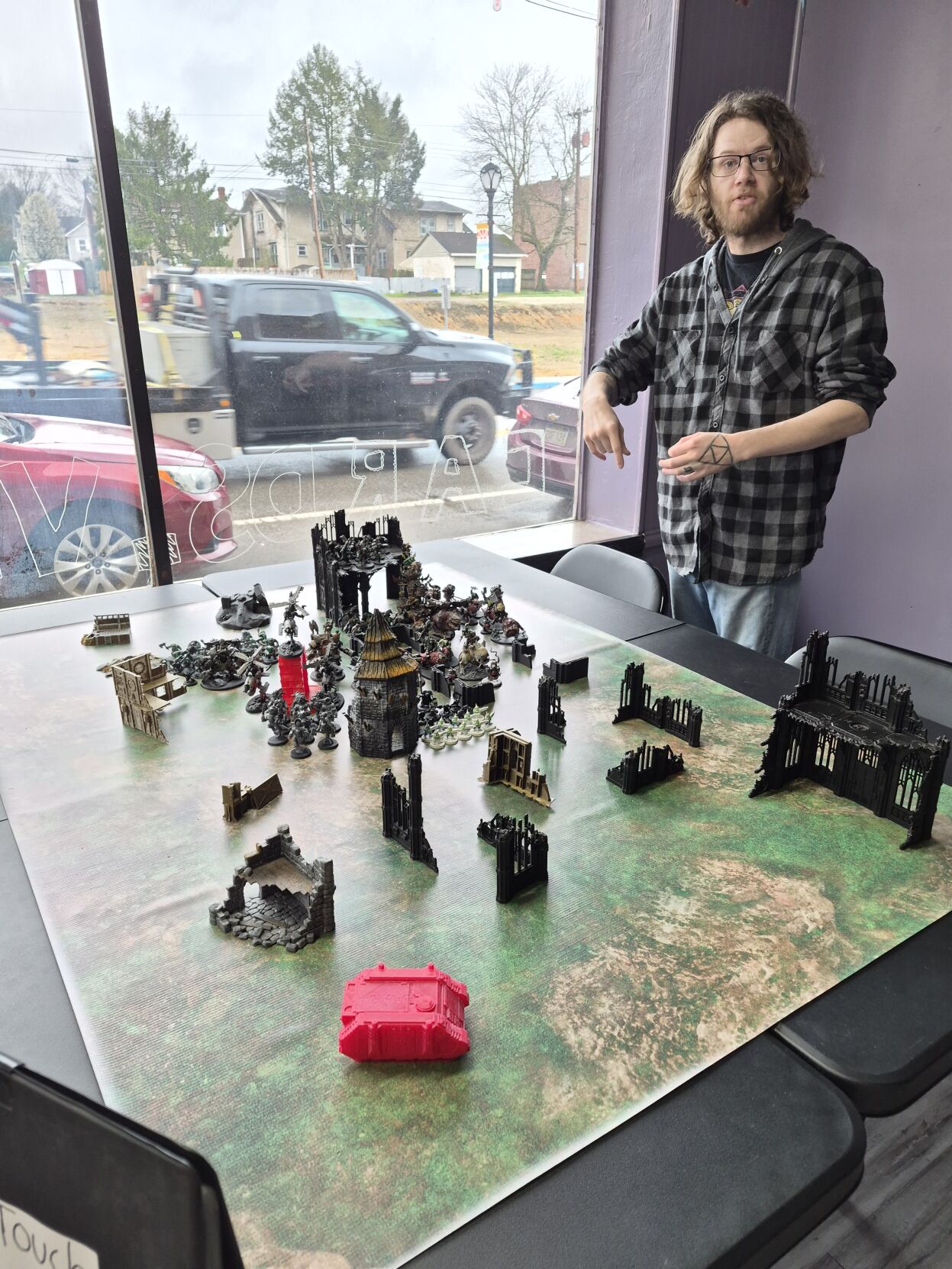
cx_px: 476
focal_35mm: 23
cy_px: 634
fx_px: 843
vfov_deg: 73.9
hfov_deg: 58.9
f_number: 1.8
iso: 80
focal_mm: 5.4
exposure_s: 1/120
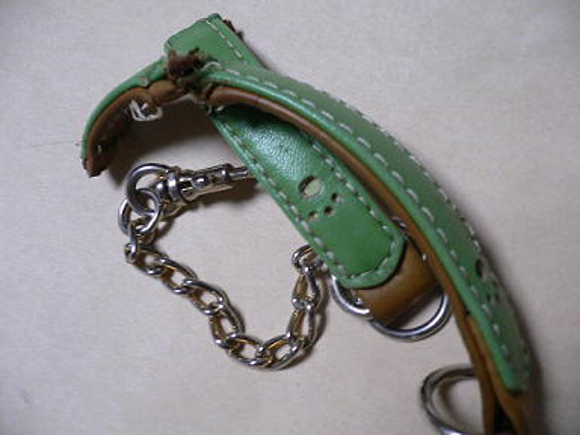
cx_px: 290
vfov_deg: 40.7
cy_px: 218
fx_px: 586
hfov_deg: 52.6
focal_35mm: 35
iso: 200
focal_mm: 5.8
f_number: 2.8
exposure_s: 1/13
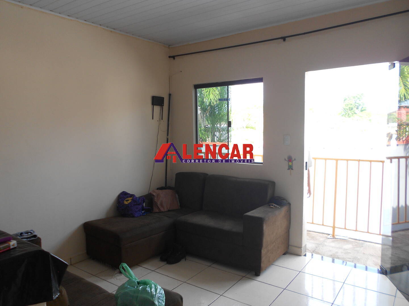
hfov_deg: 67.3
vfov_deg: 53.1
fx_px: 307
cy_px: 153
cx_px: 204
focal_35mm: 26
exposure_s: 1/50
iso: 80
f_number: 3.2
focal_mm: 4.6
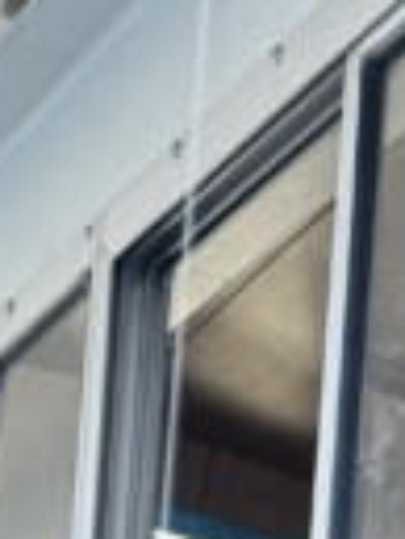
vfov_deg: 9.2
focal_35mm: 186
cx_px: -230
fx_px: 2897
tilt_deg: +5.0
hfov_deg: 7.8
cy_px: 1412
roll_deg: -5.9
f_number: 1.78
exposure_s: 1/1010
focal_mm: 6.76
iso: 80
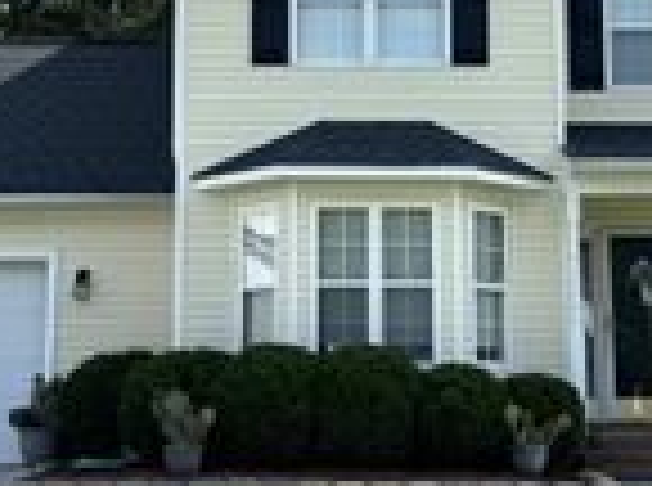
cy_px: 137
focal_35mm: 83
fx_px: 1559
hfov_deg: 23.6
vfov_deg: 17.6
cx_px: 378
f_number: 1.78
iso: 80
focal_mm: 6.76
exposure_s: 1/9009
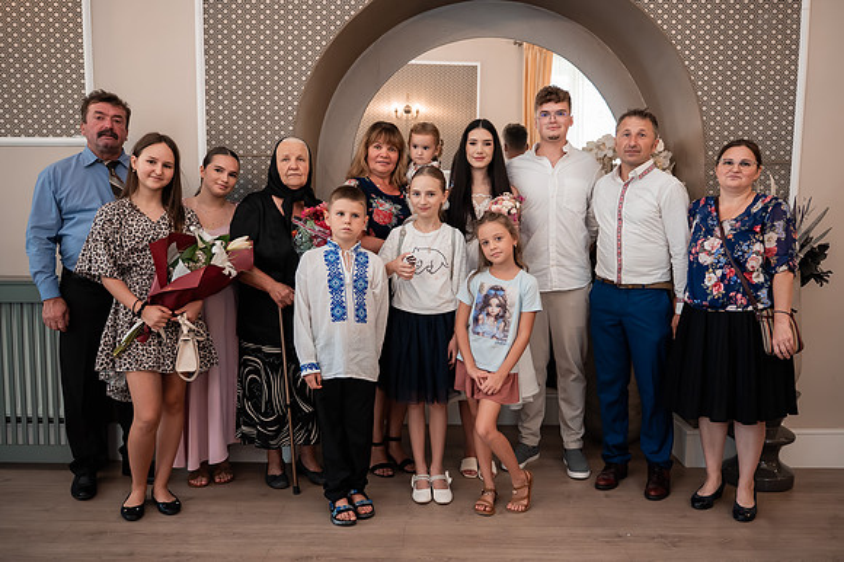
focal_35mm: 30
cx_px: 437
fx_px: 711
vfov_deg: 43.0
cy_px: 305
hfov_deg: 61.3
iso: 1600
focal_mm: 28
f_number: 2.8
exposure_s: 1/200
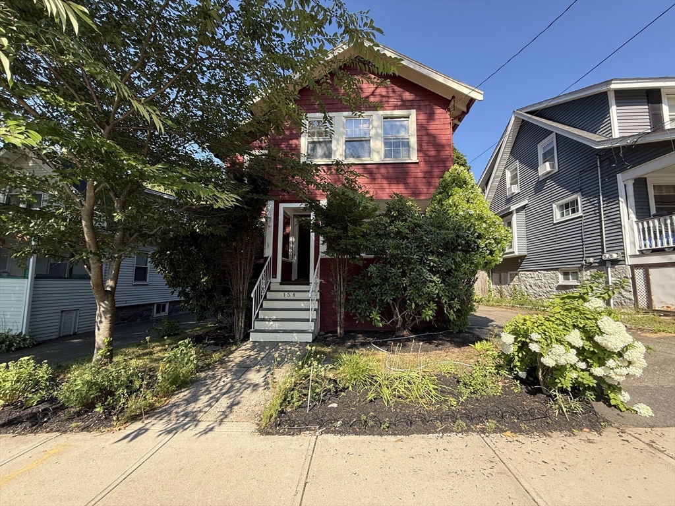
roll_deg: -1.9
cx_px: 338
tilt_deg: +6.3
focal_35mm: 14
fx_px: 273
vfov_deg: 85.7
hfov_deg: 102.1
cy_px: 253
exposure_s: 1/424
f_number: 2.2
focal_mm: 2.22
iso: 64
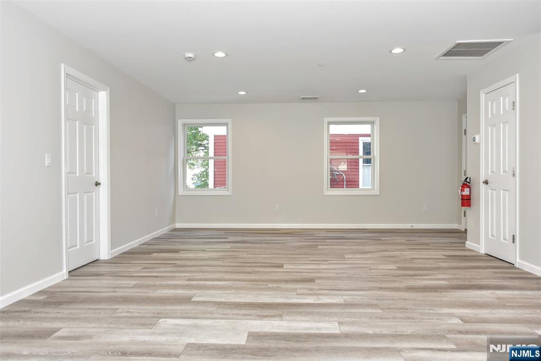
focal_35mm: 24
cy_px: 180
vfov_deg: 53.1
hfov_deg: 73.7
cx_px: 270
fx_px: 361
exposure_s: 1/100
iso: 800
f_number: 5
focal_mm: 24
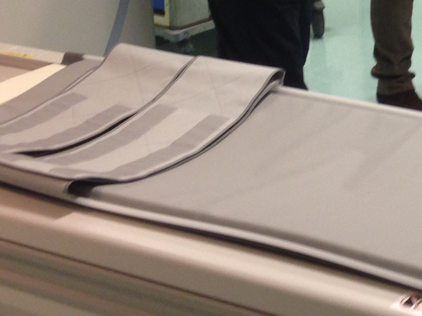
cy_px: -164
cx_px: 454
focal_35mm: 110
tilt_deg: -7.2
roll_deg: +1.6
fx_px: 1341
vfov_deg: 12.7
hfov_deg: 17.3
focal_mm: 4.12
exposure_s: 1/20
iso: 80
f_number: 2.4
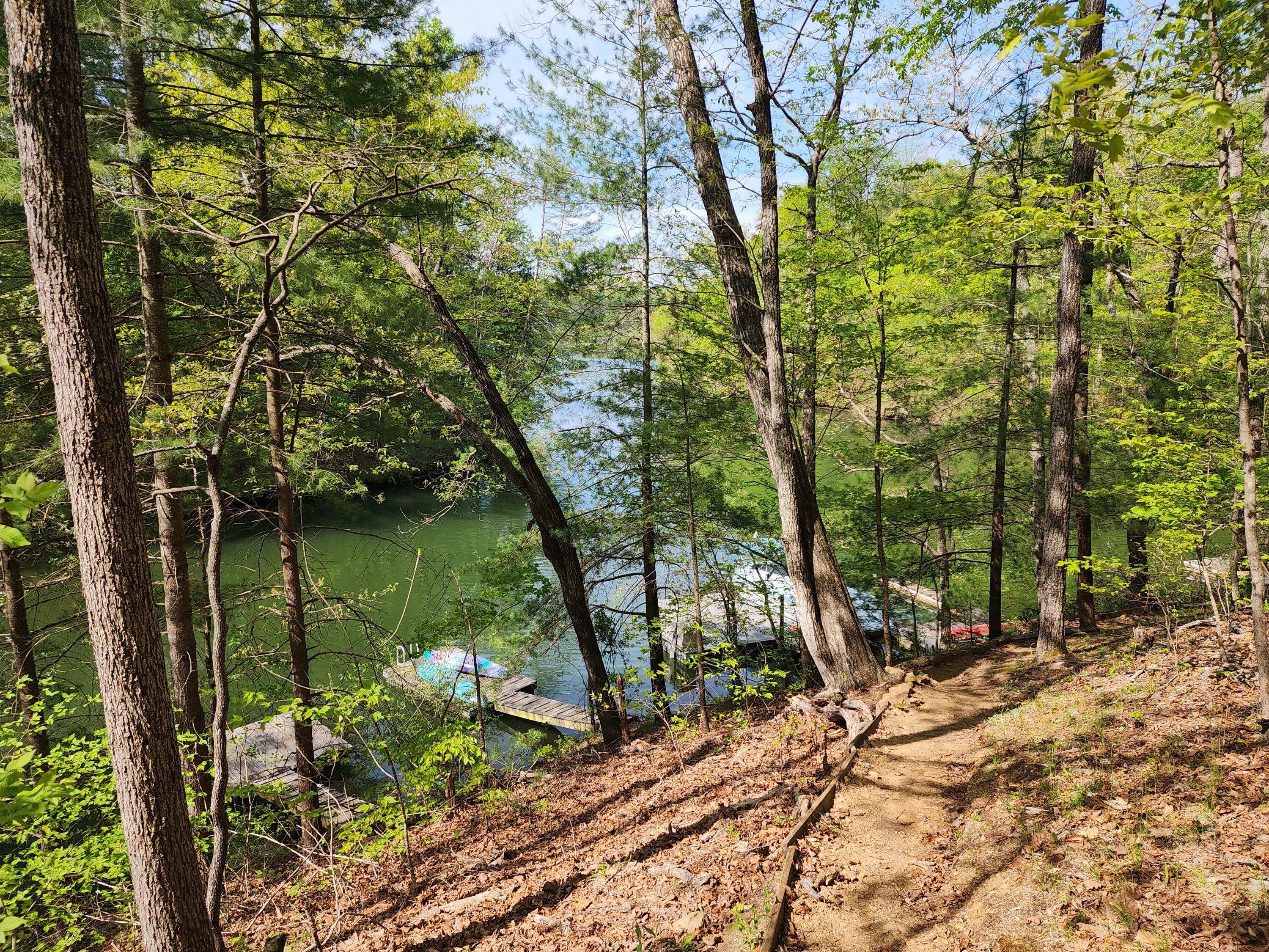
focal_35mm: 23
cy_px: 476
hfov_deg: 73.9
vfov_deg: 58.9
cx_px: 634
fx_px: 843
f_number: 1.8
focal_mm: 6.4
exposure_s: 1/541
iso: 12
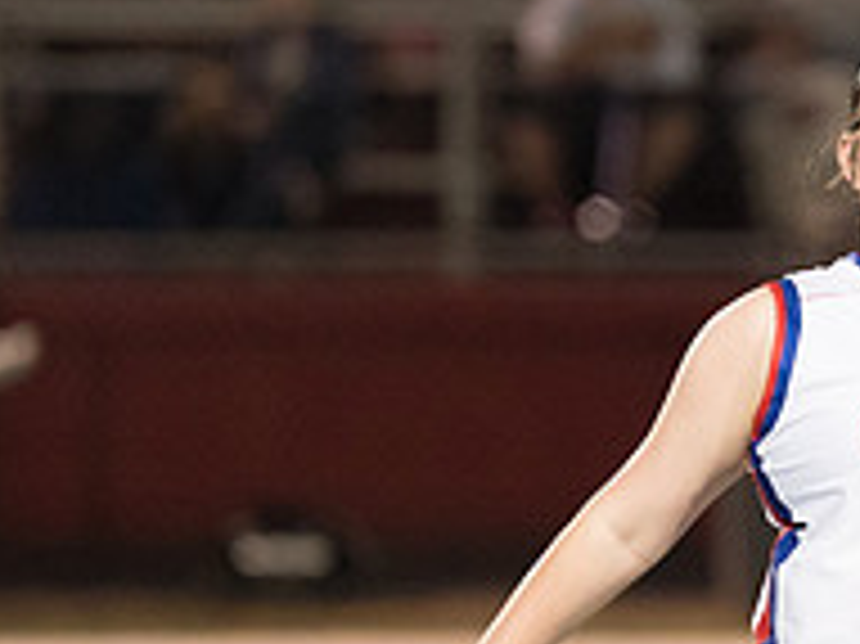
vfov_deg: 2.0
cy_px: 358
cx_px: 964
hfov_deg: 2.6
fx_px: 18870
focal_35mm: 760
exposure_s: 1/1000
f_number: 2.8
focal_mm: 200
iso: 8000
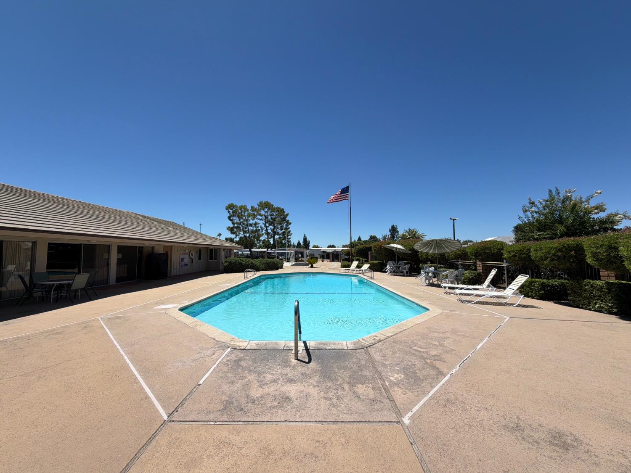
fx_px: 255
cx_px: 316
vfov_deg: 85.7
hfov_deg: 102.1
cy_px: 236
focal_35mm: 14
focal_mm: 2.22
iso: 20
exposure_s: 1/1285
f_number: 2.2
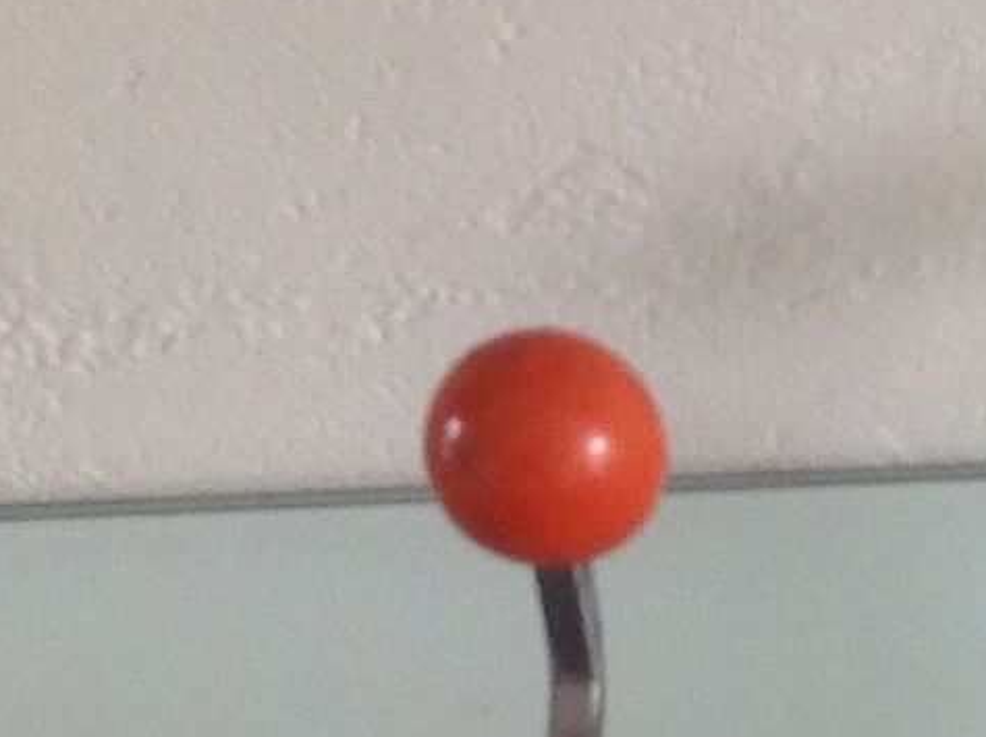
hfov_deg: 9.5
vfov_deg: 7.7
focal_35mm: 191
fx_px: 5434
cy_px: 720
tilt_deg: -47.7
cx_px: 2105
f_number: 2.4
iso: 64
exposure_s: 1/24
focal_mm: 4.28
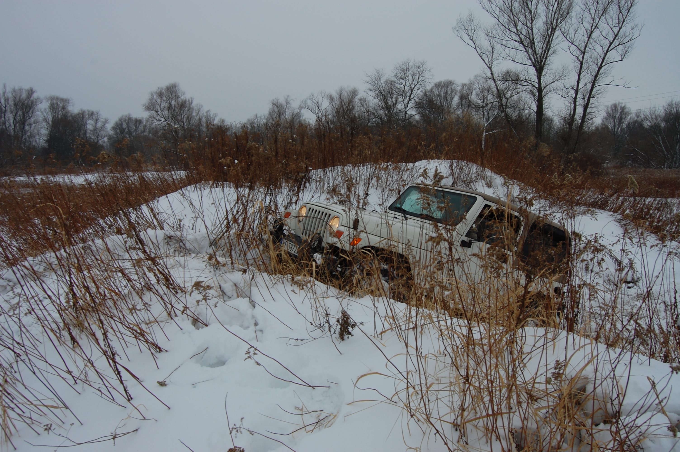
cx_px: 340
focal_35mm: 27
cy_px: 226
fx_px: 510
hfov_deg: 67.4
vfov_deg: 47.8
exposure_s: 1/250
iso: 200
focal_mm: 18
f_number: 8
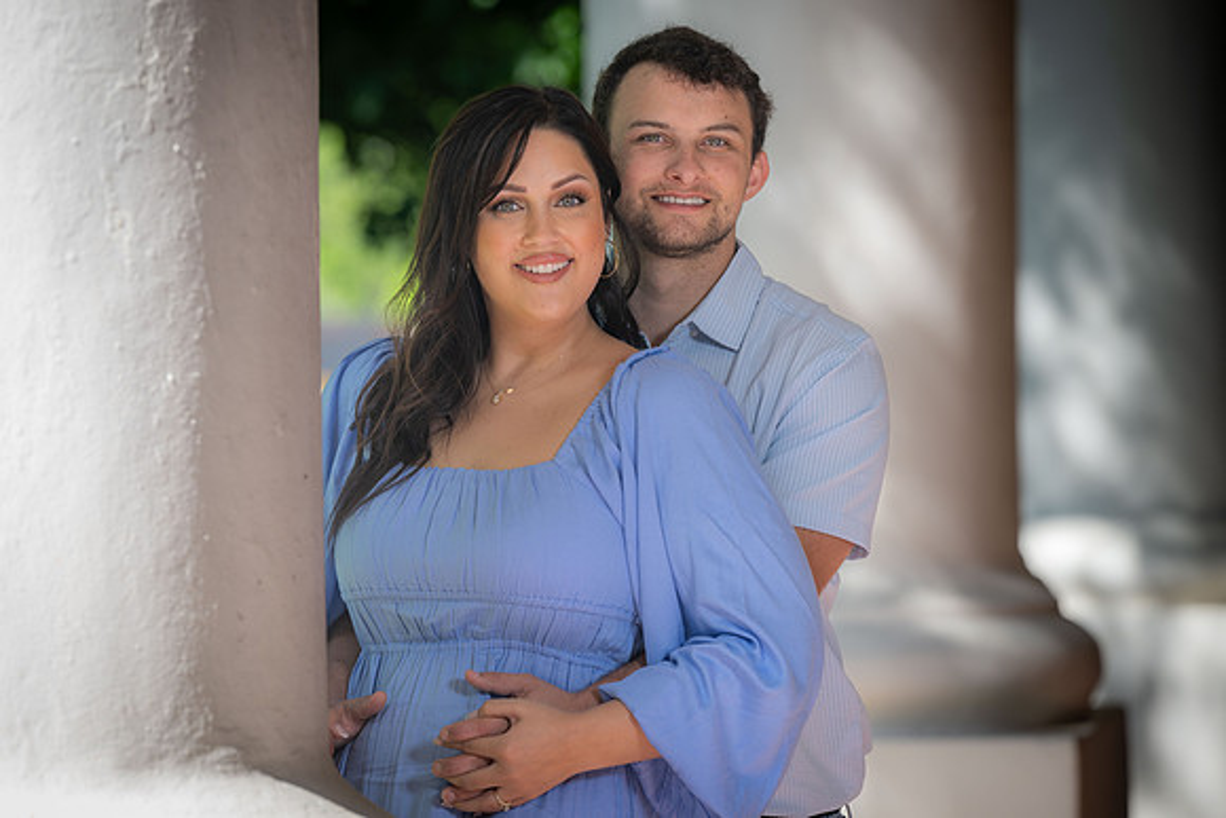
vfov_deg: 7.2
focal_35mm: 190
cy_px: 409
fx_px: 6472
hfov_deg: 10.8
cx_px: 613
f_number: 5
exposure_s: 1/160
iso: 100
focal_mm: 190
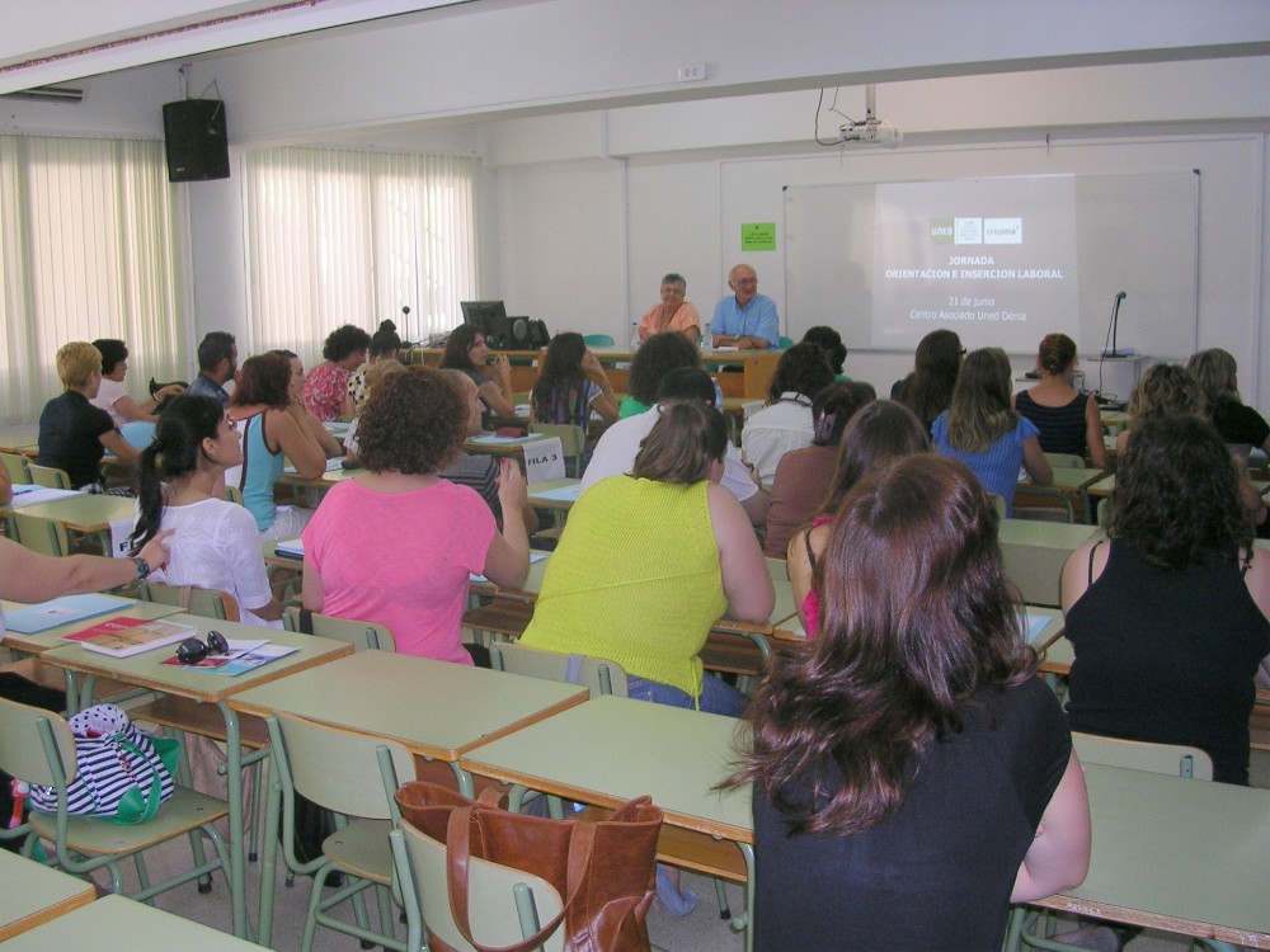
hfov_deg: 49.0
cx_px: 635
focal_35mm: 38
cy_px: 476
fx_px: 1394
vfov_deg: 37.7
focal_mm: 5.8
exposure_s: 1/30
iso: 50
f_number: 2.8
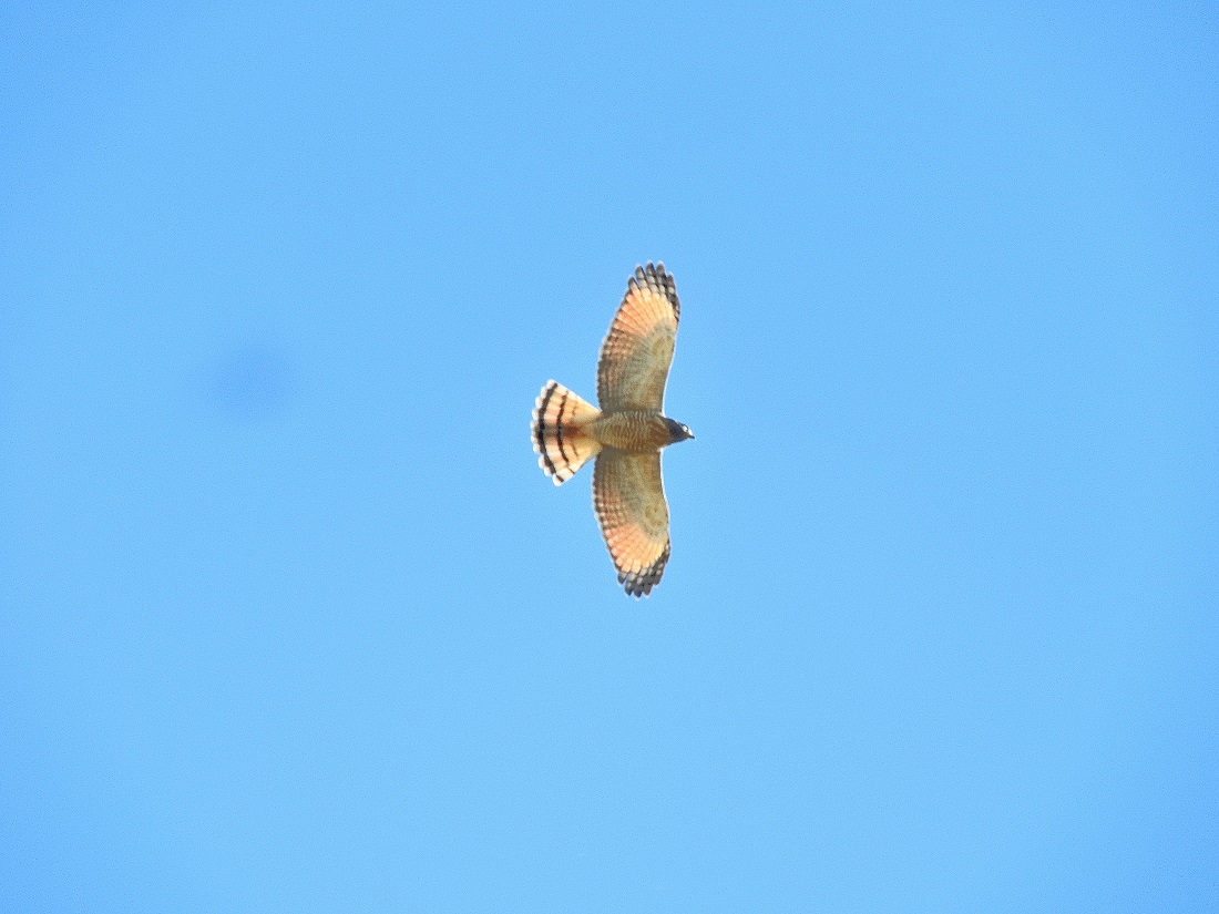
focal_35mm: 500
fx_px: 17607
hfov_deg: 4.0
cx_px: 610
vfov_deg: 3.0
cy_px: 457
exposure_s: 1/250
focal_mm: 89.6
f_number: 5.6
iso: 140
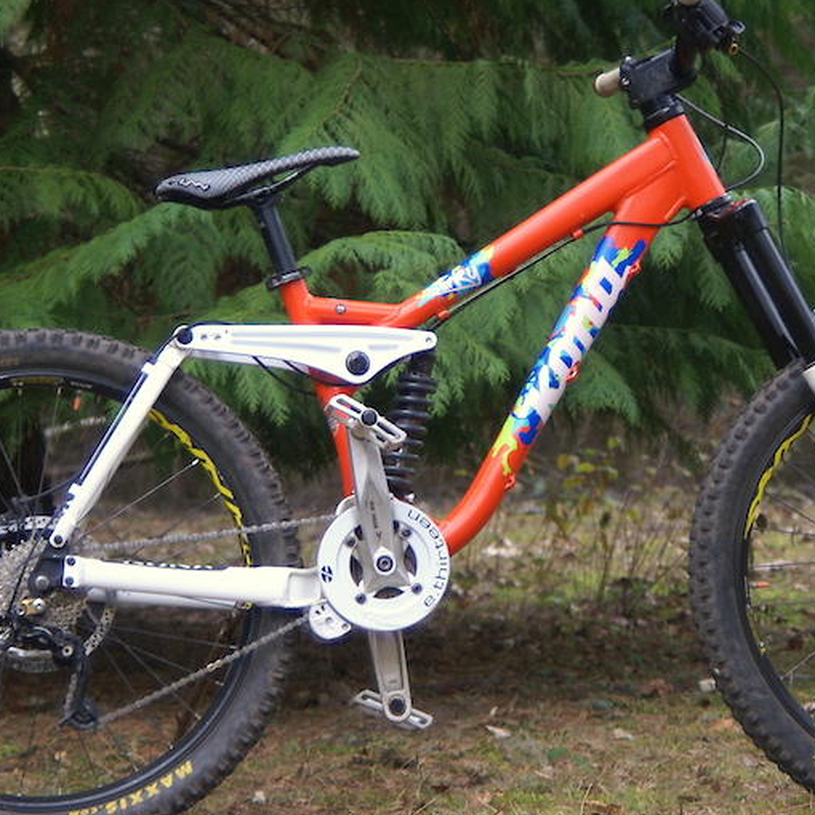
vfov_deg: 11.3
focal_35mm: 154
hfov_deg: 11.3
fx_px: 4102
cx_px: 464
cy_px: 337
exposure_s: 1/125
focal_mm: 60
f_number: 5
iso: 200
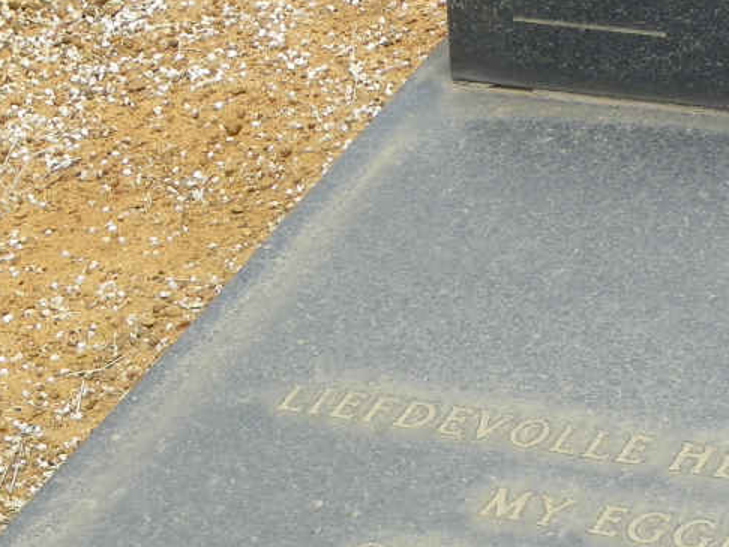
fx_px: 3118
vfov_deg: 10.0
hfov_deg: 13.1
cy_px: 516
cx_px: 765
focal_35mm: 148
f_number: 5
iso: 64
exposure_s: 1/160
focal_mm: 10.7
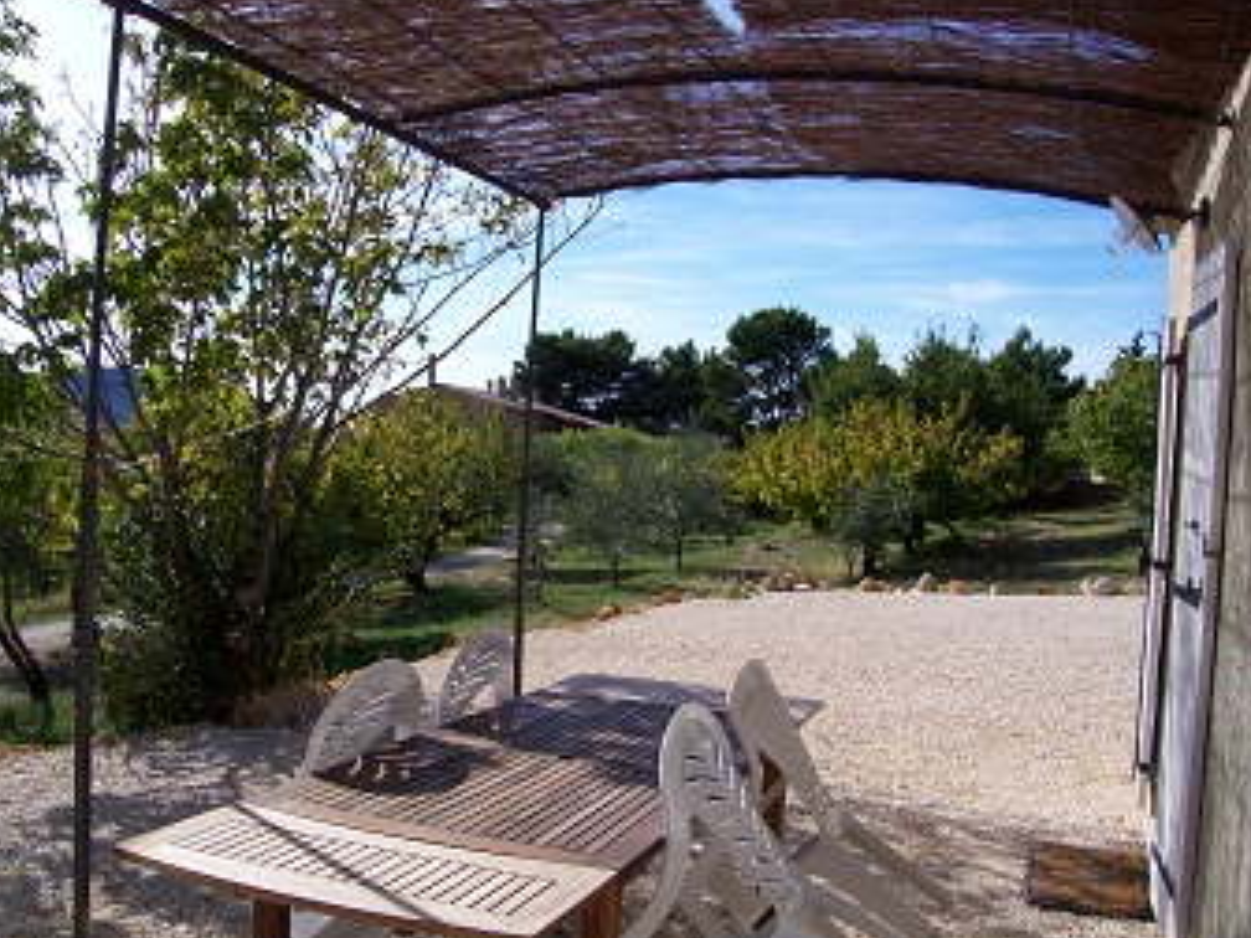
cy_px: 465
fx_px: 1265
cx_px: 611
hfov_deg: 52.6
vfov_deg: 40.7
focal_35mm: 35
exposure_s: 1/472
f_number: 5.1
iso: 80
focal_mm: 5.6
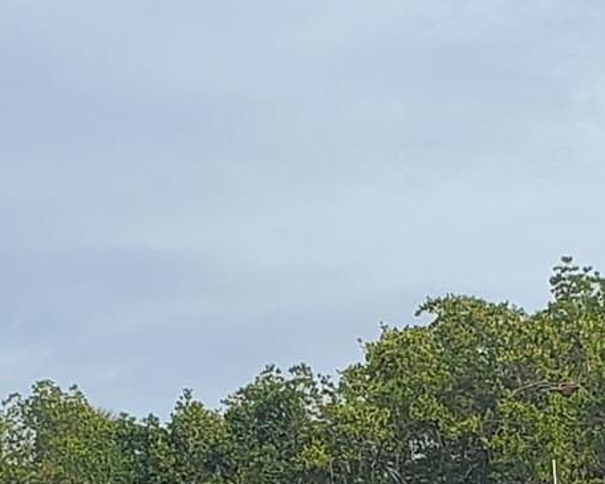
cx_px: 377
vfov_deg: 16.6
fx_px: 1594
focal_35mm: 89
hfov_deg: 21.4
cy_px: 557
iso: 50
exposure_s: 1/1148
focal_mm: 4.3
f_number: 2.4
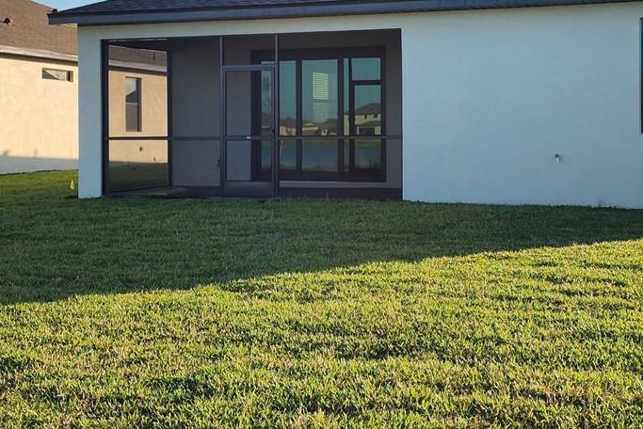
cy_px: 119
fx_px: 1001
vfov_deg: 24.0
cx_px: 435
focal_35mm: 56
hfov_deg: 35.2
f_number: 1.8
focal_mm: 6.4
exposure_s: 1/907
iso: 12
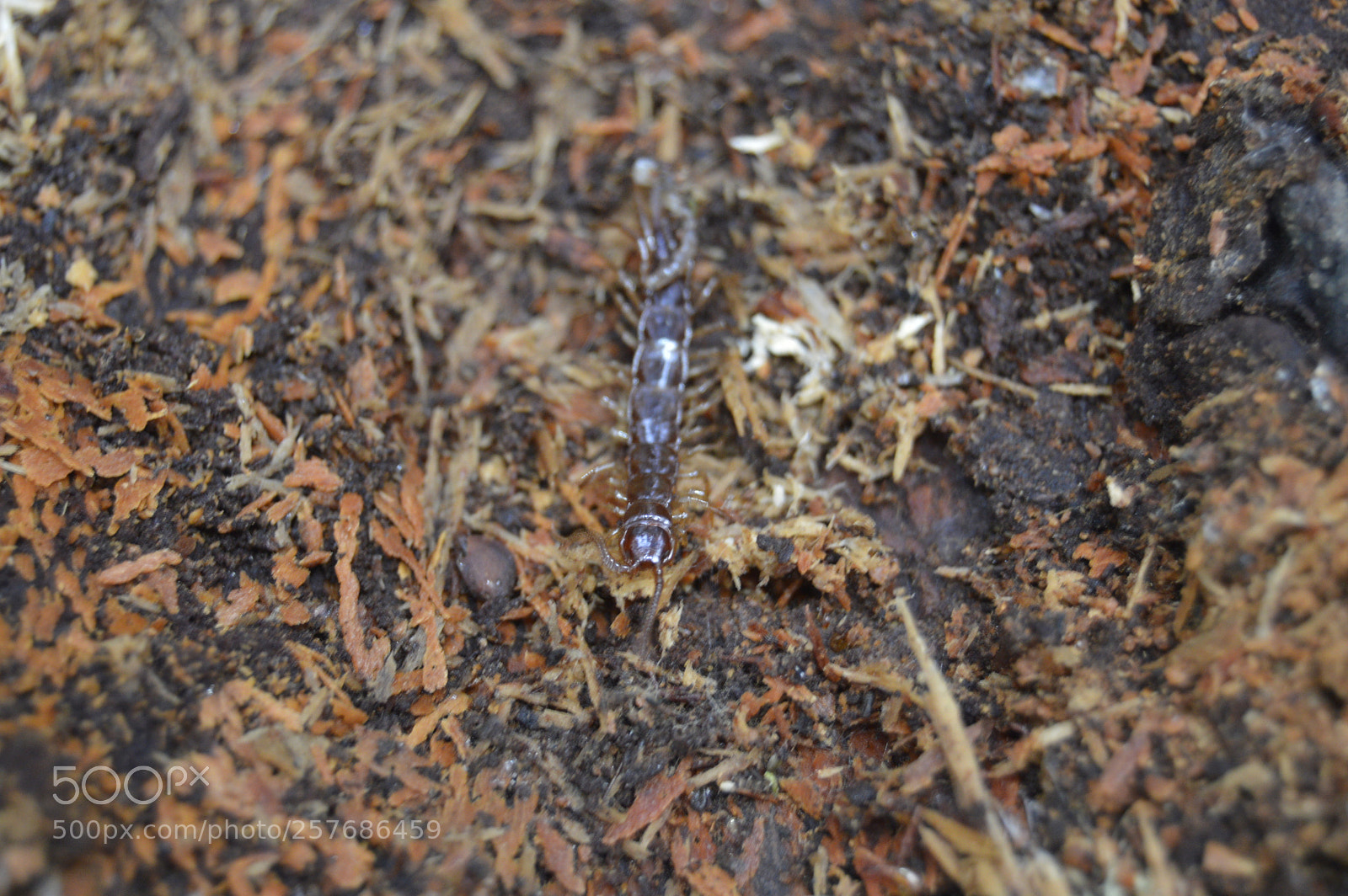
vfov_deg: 16.5
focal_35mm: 82
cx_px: 674
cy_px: 448
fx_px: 3087
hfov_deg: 24.6
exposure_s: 1/60
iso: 900
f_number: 5.6
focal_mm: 55
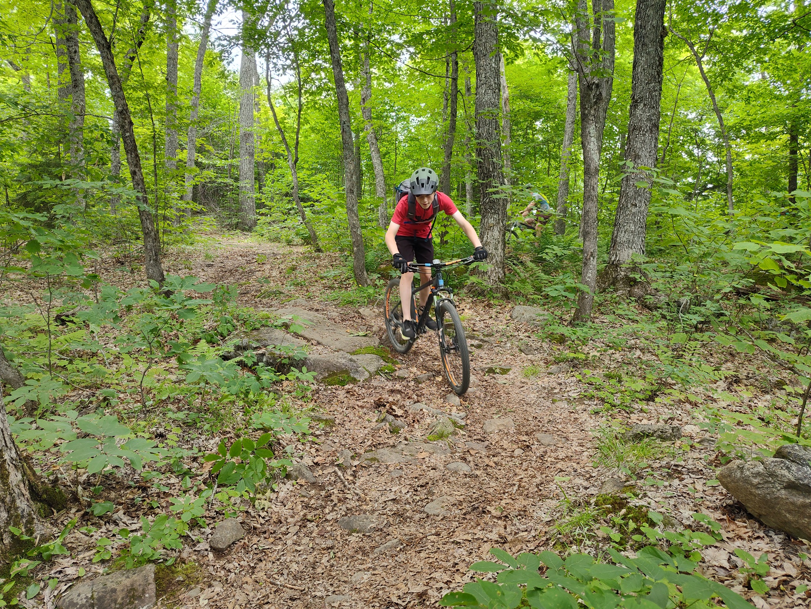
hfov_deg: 73.9
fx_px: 539
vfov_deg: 58.9
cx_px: 406
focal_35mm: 23
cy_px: 304
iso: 202
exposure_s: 1/120
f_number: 1.8
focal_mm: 5.56
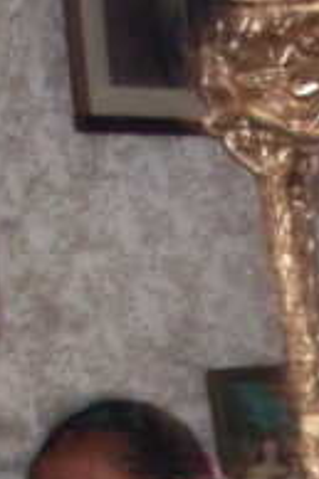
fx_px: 2783
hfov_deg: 6.5
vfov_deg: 9.5
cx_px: 445
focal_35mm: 209
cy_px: 788
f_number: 2.8
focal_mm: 6.3
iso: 160
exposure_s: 1/45
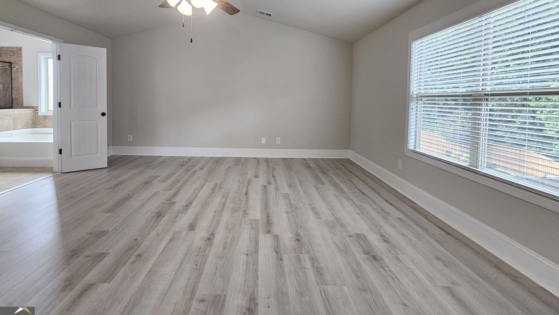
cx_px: 264
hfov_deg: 102.9
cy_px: 107
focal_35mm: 15
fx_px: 222
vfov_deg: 68.7
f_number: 2.2
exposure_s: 1/60
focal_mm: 2.2
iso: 320
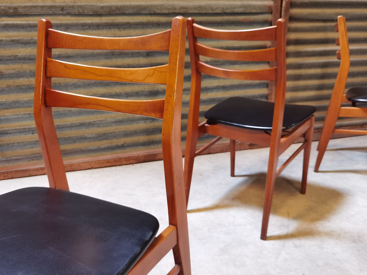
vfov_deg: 44.2
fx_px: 339
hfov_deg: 56.8
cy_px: 138
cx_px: 184
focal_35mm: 32
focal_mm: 6.71
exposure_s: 1/33.3
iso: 500
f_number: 1.9
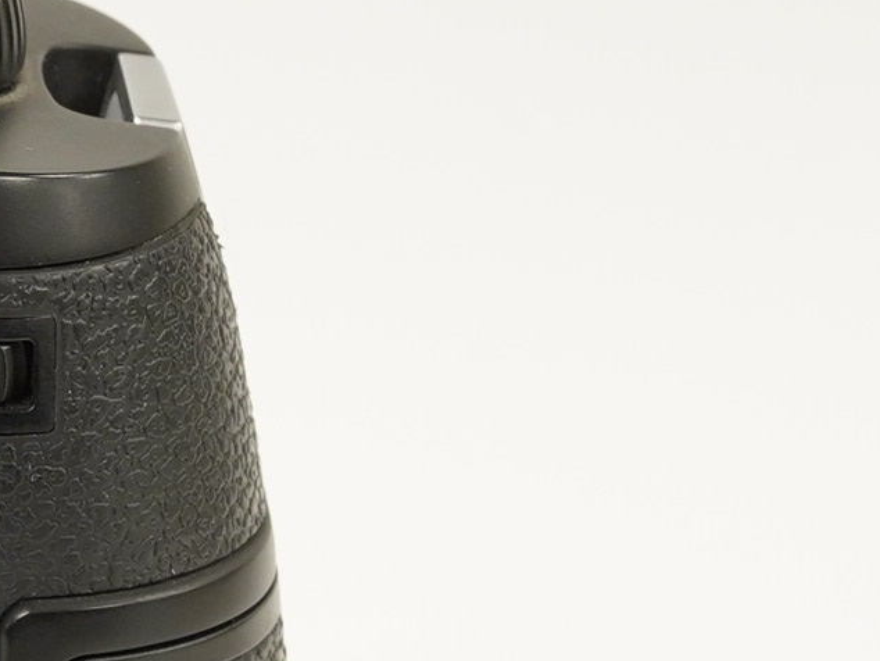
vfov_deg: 3.6
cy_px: 407
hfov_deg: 4.8
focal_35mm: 410
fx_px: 10427
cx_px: -859
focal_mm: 90
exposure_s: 1/10
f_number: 11
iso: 1000
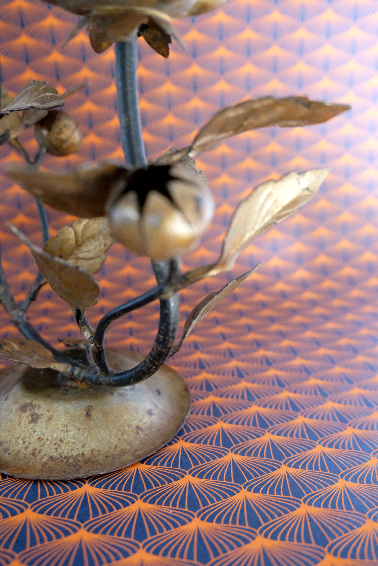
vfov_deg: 60.3
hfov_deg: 42.3
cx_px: 189
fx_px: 488
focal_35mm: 31
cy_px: 283
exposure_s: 1/60
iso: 4000
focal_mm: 20.5
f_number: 4
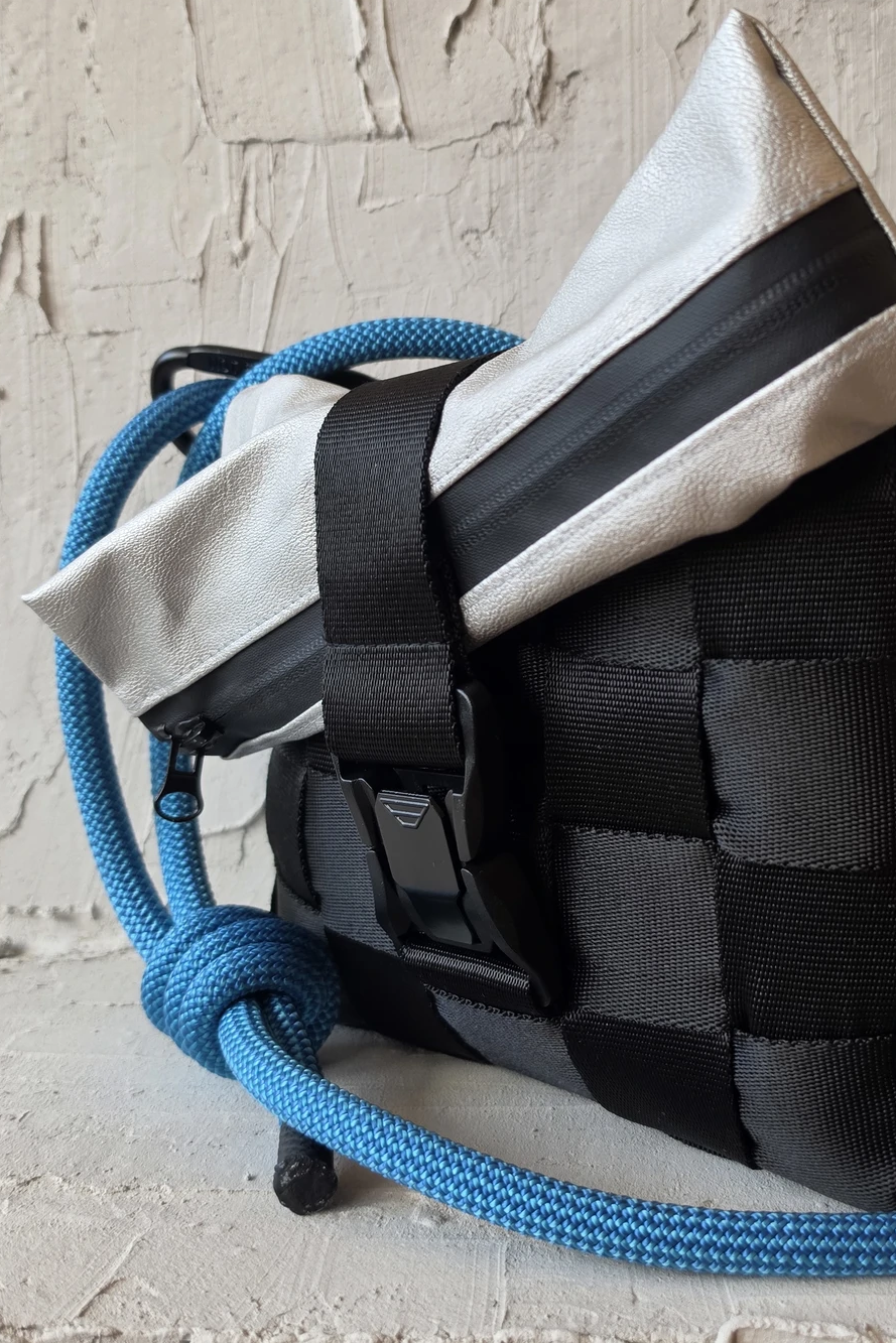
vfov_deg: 50.5
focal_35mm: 38
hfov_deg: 34.3
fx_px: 1418
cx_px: 676
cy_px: 577
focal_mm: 6.5
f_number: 1.4
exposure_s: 1/100
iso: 80
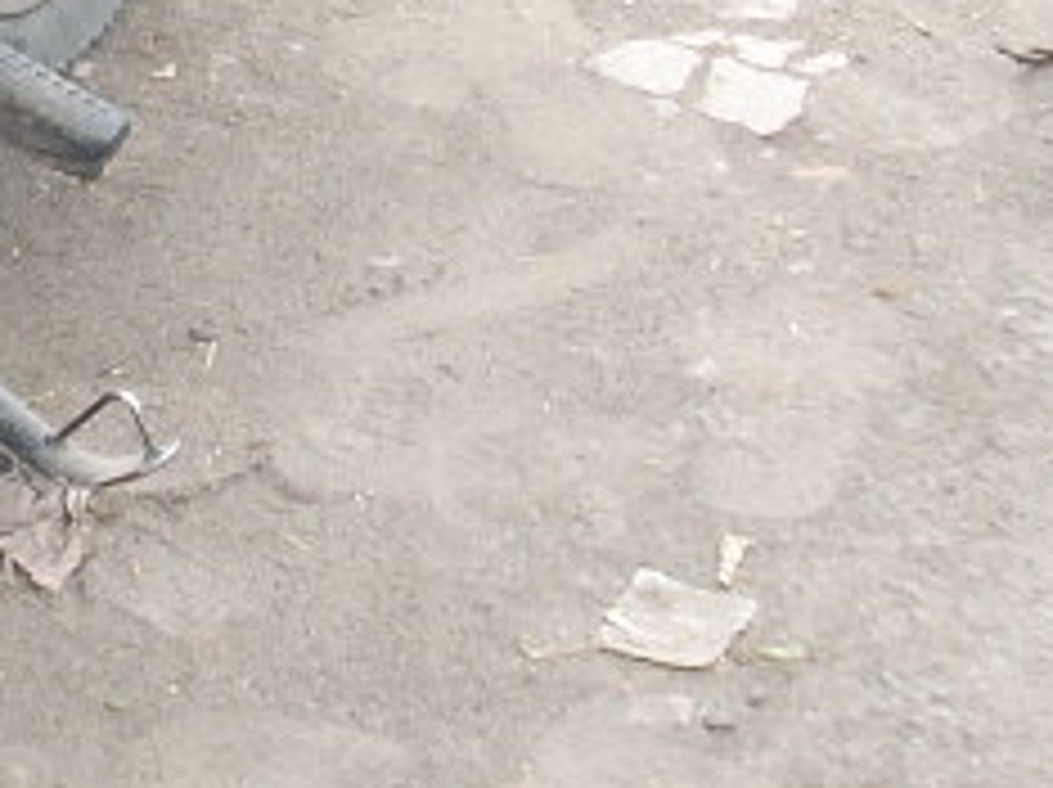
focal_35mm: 162
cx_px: -184
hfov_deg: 12.0
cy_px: -158
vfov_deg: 9.0
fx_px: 4923
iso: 64
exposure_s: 1/169
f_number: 2.8
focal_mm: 6.2
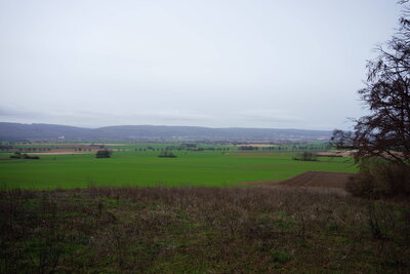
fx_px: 399
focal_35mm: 35
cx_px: 205
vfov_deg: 37.9
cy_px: 137
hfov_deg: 54.4
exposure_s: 1/500
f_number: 4
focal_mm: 35
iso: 100
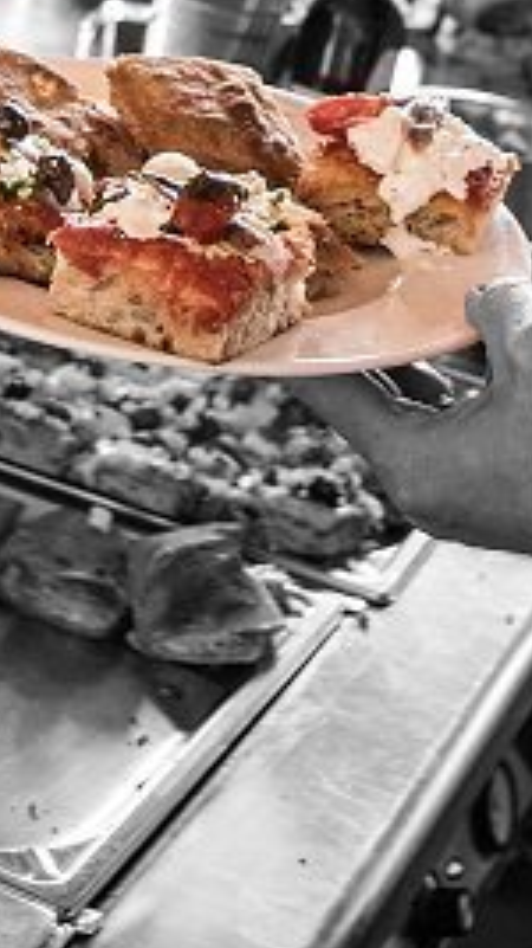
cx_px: 309
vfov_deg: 19.3
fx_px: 2661
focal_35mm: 106
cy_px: -124
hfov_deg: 11.4
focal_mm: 18
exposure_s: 1/60
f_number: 3.5
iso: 640
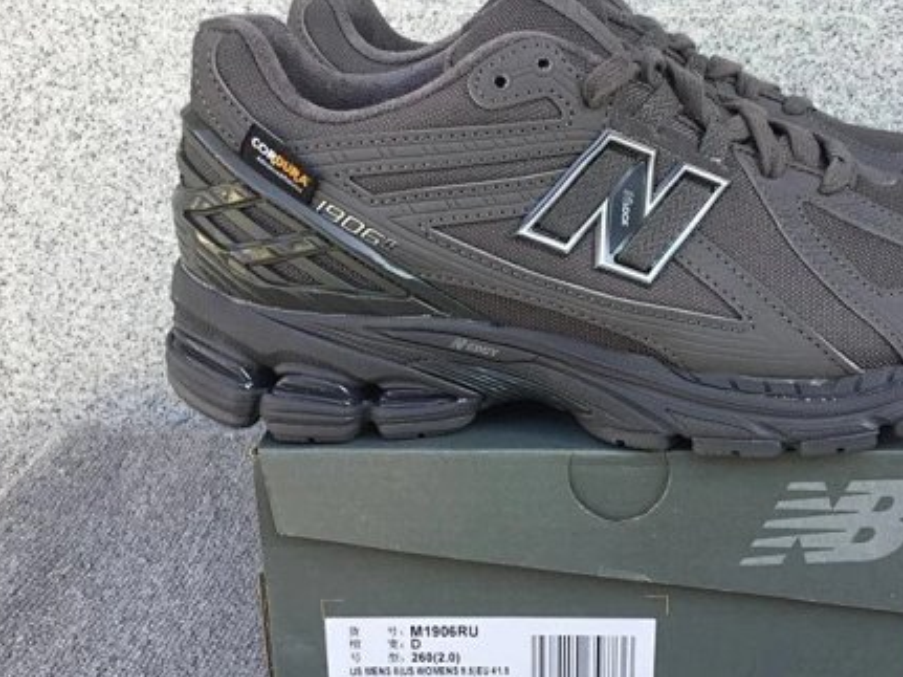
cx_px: 622
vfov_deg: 31.5
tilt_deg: -18.8
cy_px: 365
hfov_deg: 40.6
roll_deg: -0.5
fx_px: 1200
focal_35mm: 46
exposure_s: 1/118
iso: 25
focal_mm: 3.3
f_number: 2.4
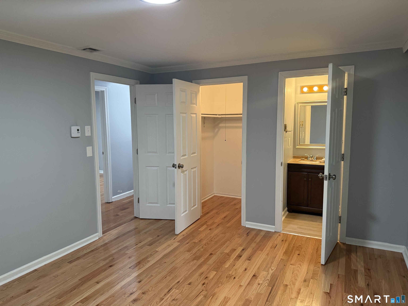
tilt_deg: -6.3
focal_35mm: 24
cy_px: 153
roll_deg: -0.1
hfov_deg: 71.6
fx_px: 283
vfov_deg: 56.8
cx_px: 204
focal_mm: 6.76
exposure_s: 1/120
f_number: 1.78
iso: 400
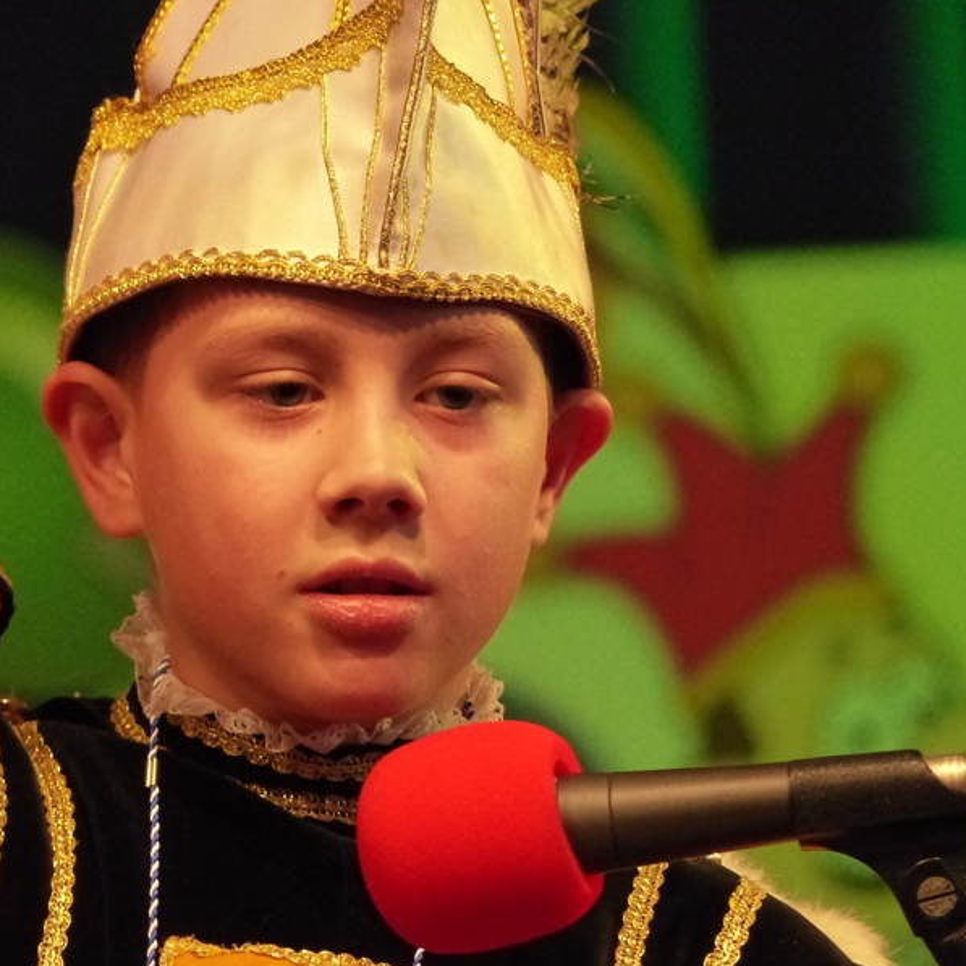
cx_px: 387
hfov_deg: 2.8
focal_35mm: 618
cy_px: 484
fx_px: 19512
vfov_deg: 2.8
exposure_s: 1/250
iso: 1250
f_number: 2.8
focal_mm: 94
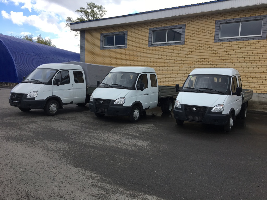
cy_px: 100
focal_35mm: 29
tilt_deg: -5.6
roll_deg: -2.3
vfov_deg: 48.2
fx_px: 224
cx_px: 134
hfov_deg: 61.7
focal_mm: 4.15
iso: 25
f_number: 2.2
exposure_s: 1/927
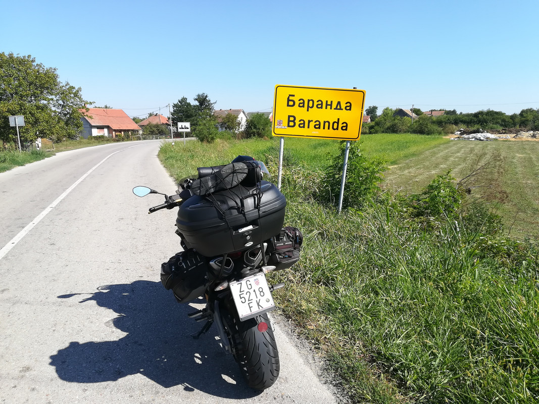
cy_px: 202
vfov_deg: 53.1
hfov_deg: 67.3
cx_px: 270
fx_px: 405
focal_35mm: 26
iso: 50
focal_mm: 3.83
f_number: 2.2
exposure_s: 1/712
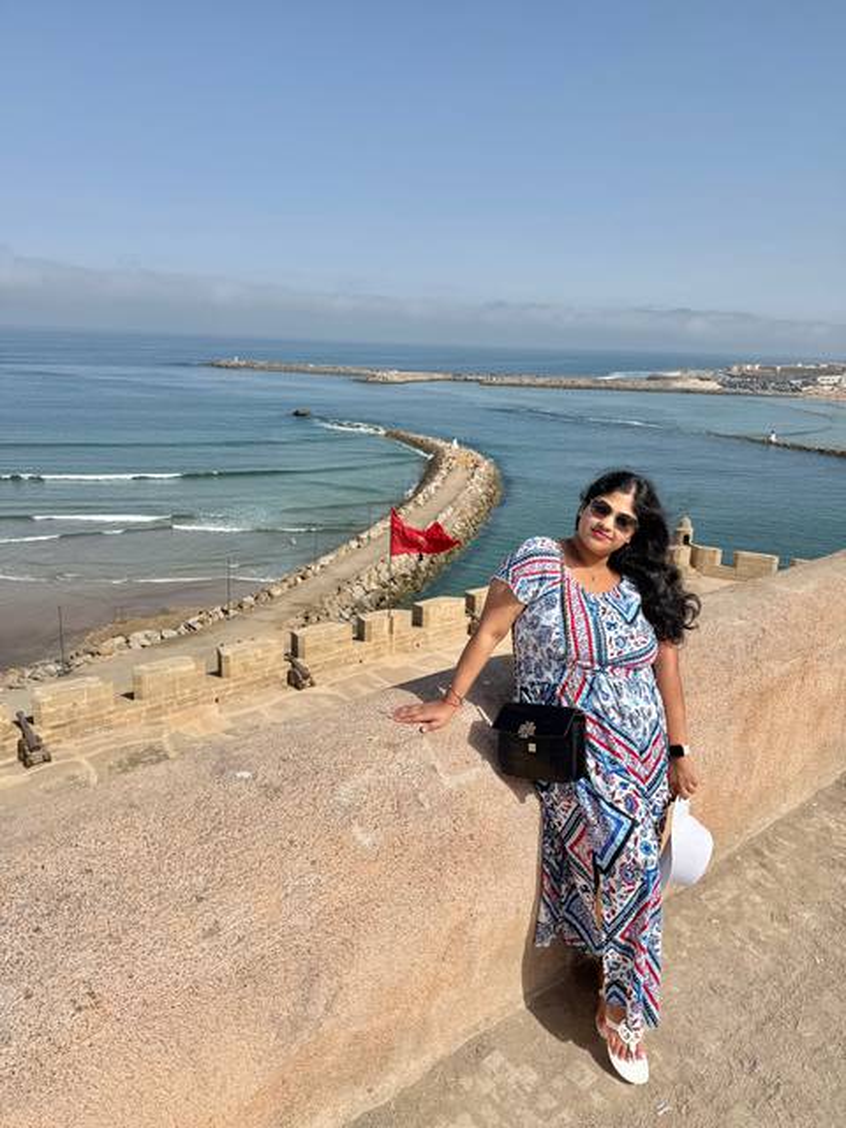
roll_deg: -2.0
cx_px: 423
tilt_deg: -15.0
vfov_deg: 71.6
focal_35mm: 24
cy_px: 564
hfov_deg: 56.8
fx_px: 782
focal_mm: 6.76
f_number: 1.78
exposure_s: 1/9091
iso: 80
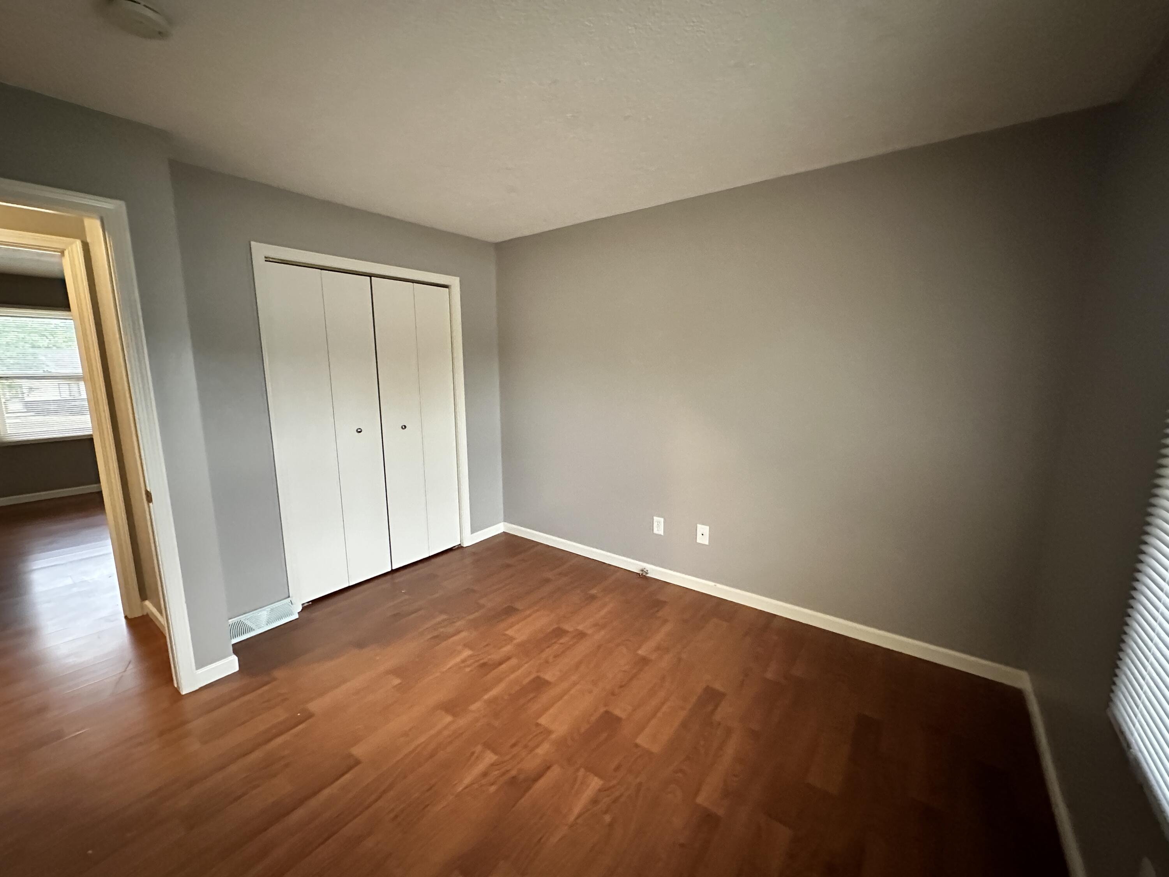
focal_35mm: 14
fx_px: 473
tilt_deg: -8.8
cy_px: 438
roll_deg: +0.3
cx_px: 584
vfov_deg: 85.7
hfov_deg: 102.1
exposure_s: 1/40
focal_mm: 2.22
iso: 1250
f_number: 2.2
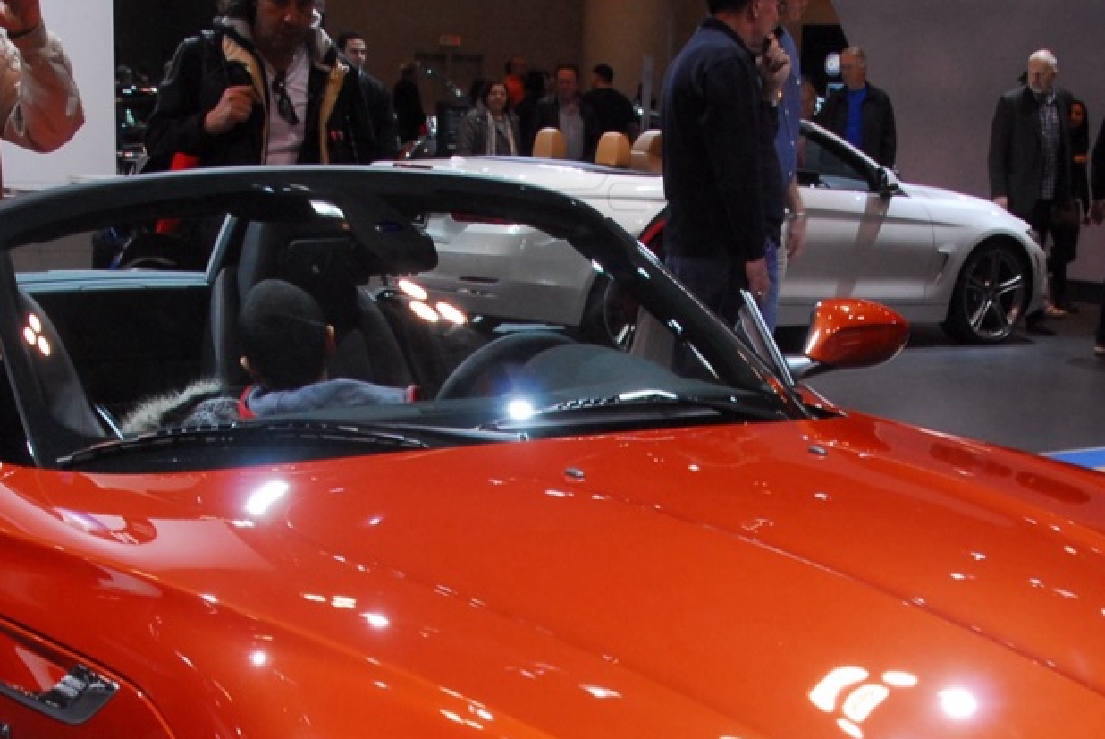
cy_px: 808
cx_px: 610
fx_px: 2089
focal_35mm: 68
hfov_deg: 29.6
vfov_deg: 19.2
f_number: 9
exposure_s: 1/60
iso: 640
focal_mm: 20
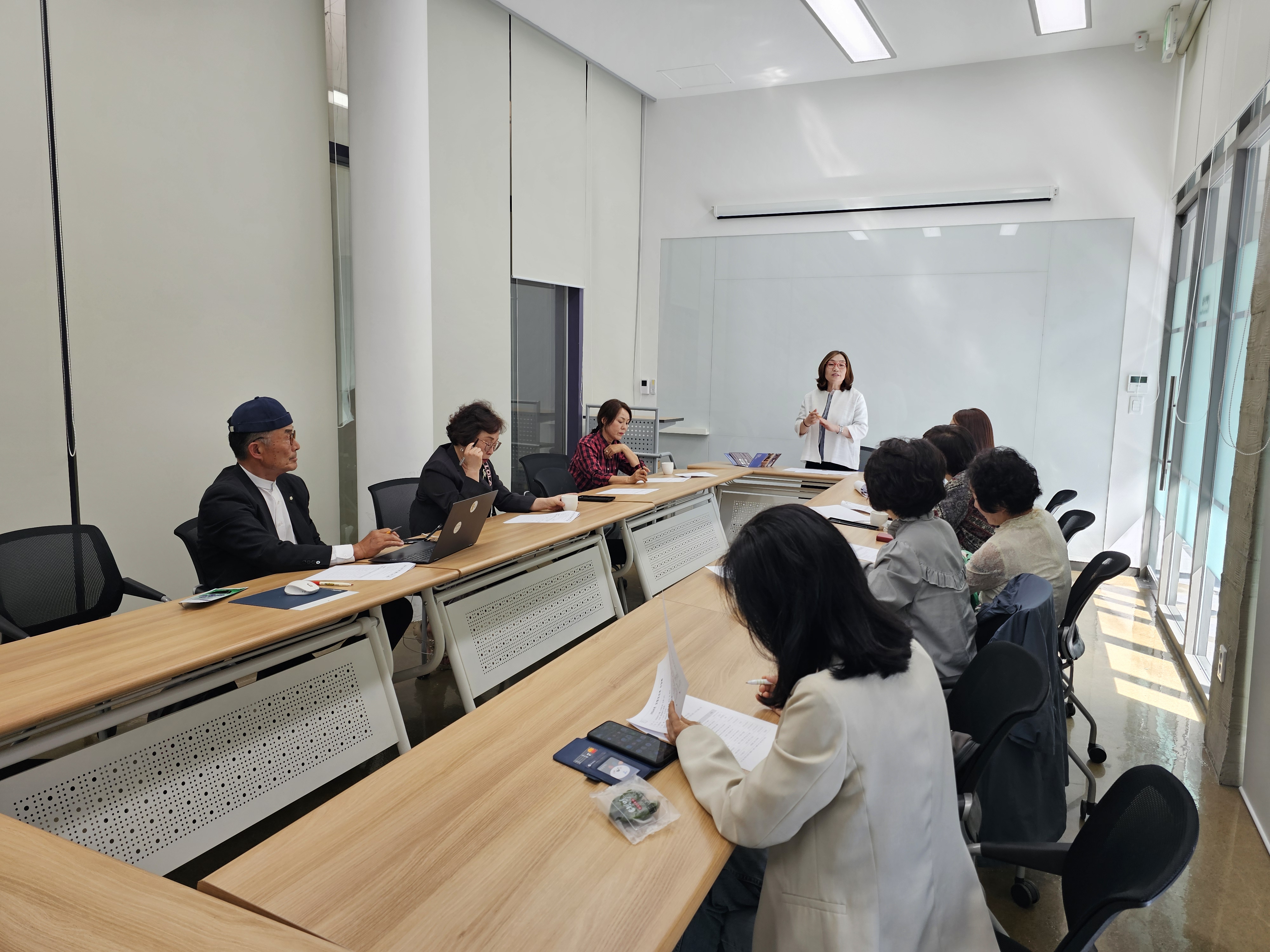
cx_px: 635
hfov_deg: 73.9
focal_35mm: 23
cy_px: 476
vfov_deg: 58.9
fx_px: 844
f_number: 1.7
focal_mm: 6.3
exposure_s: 1/120
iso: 50
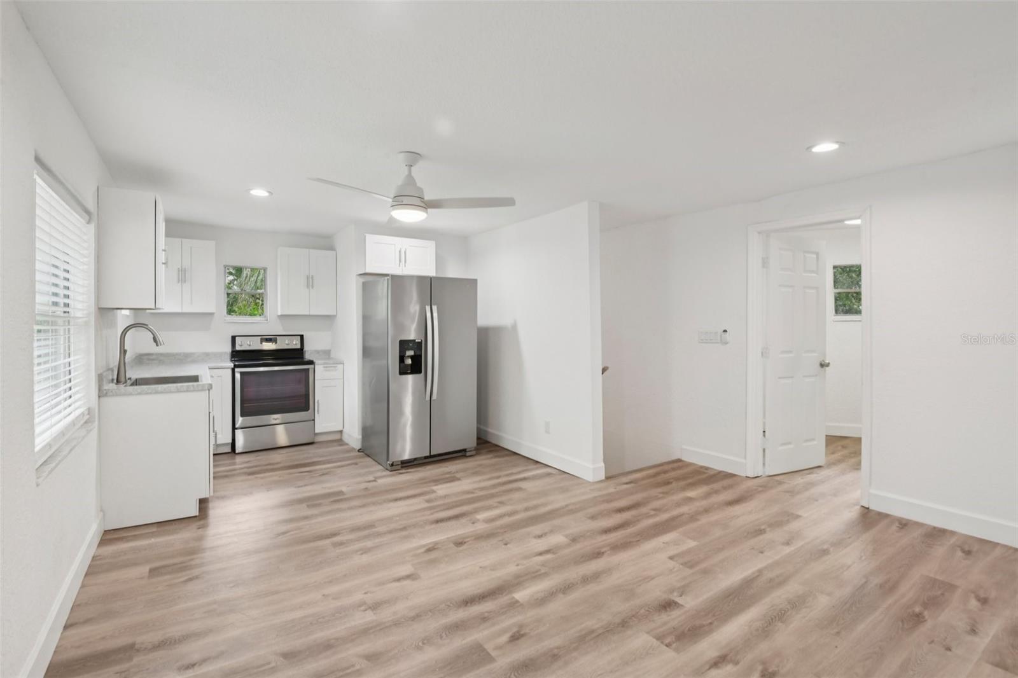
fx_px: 452
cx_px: 509
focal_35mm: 16
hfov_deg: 96.7
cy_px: 339
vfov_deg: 73.7
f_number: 8
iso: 400
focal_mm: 16
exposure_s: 1/25
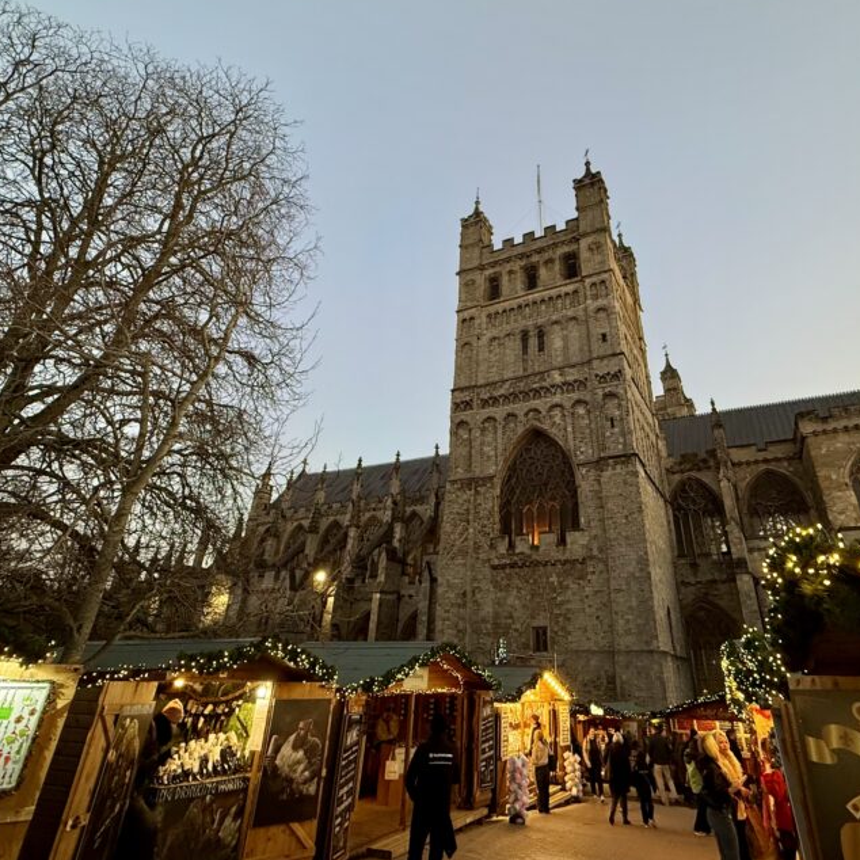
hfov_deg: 74.5
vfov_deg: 74.1
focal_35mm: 20
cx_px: 487
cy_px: 350
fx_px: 562
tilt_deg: +31.4
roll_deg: -1.5
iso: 320
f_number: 2.2
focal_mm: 2.22
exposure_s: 1/103
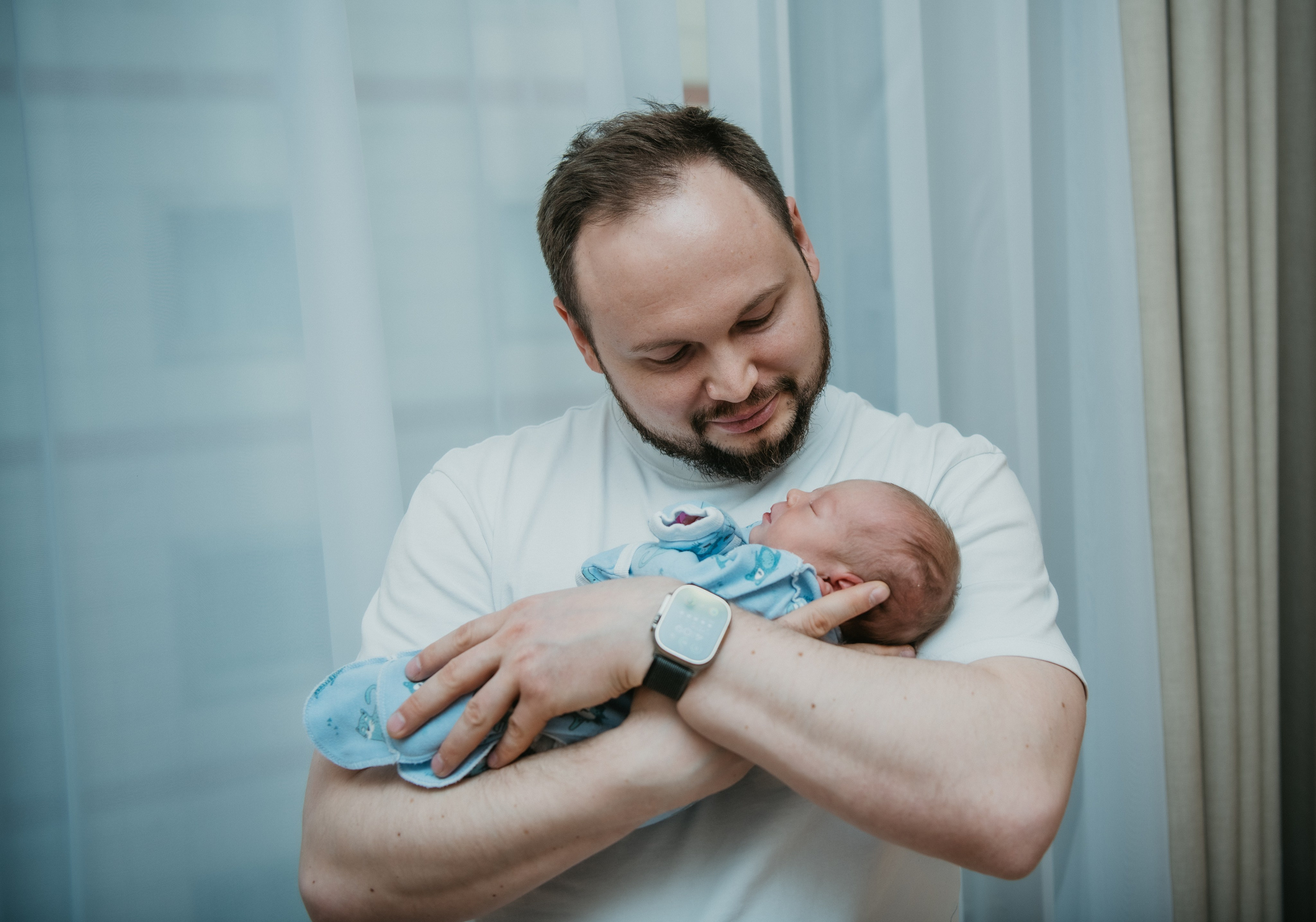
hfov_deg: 42.1
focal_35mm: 46
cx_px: 768
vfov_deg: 30.2
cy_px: 410
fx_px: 1706
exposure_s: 1/160
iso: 125
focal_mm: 40
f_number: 3.2
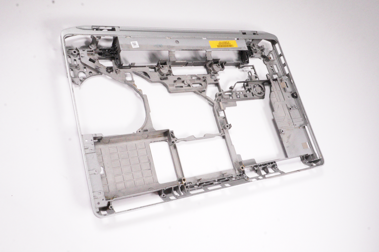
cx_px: 190
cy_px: 126
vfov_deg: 41.6
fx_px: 331
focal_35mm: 32
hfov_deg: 59.5
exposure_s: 1/400
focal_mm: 21
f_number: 22
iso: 12800
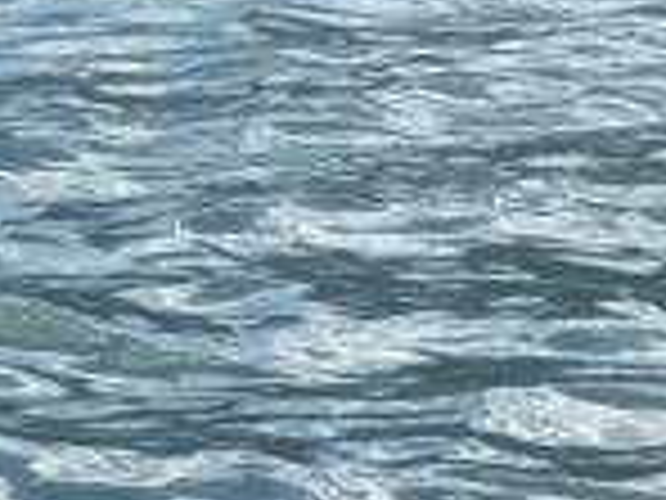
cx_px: -806
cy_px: -158
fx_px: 5426
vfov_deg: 5.2
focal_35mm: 282
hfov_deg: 6.7
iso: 20
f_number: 2
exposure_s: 1/1199
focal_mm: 6
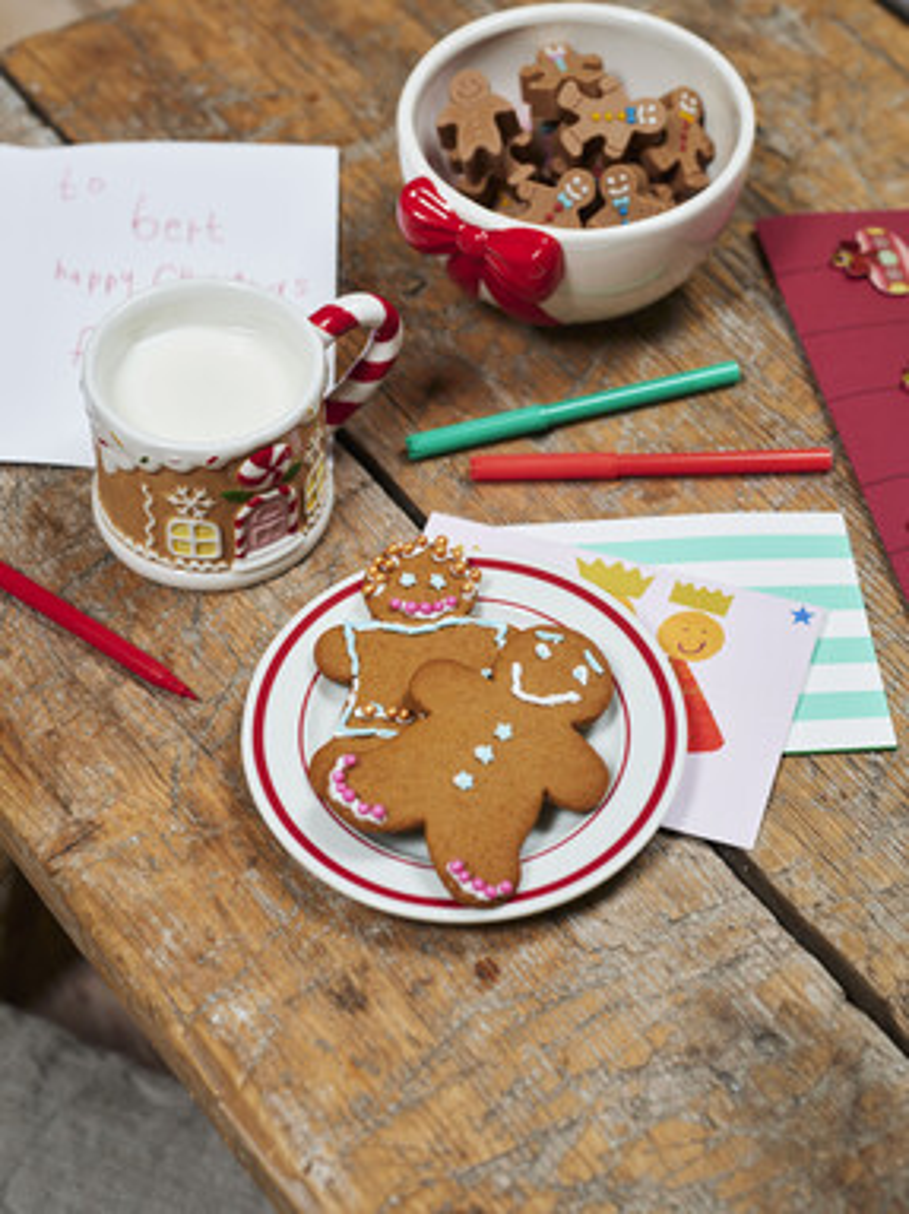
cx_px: 454
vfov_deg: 30.7
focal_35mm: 63
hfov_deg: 23.3
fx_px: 2207
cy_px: 607
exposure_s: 1/30
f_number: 5
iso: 400
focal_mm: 80
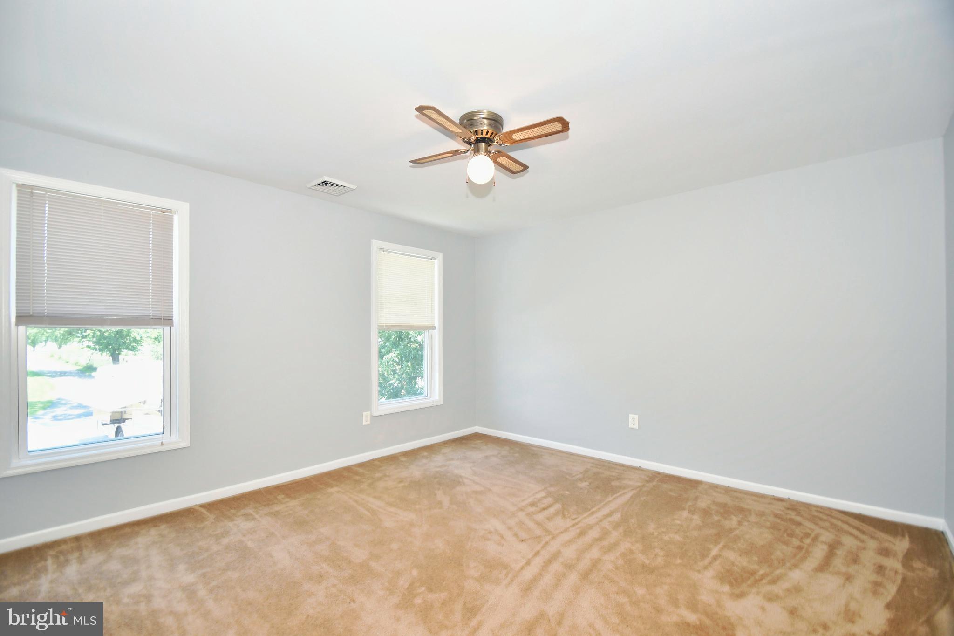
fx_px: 397
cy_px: 318
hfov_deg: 100.4
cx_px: 477
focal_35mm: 15
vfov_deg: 77.3
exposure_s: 1/160
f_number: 3.5
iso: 500
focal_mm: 10
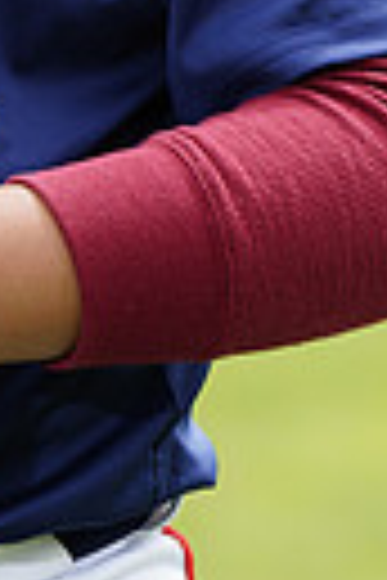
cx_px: -277
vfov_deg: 2.3
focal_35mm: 897
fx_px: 14463
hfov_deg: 1.5
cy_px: -445
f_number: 6.3
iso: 100
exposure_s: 1/250
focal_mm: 200
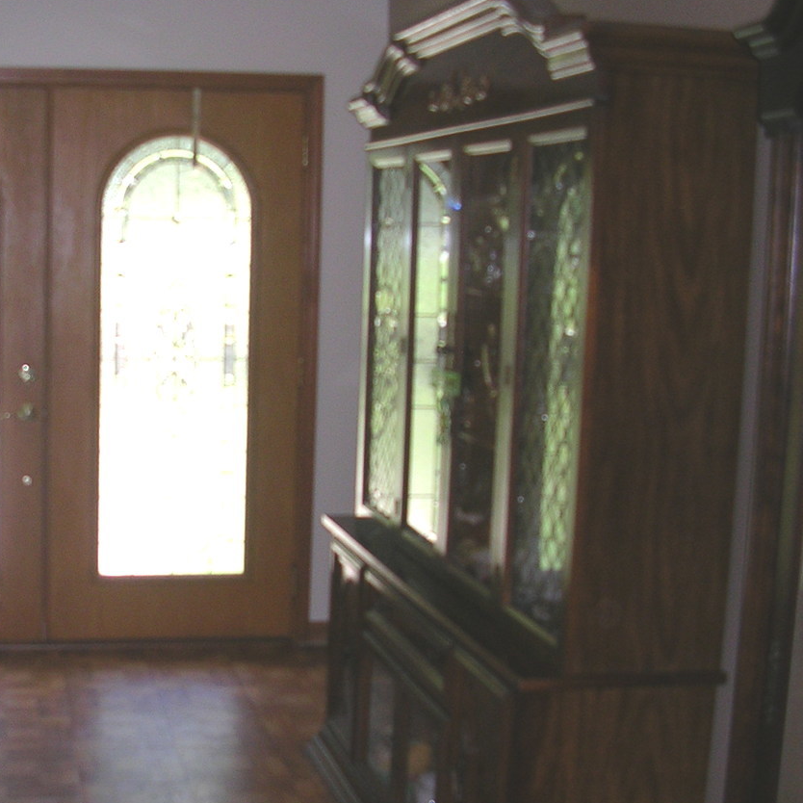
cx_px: 125
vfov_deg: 29.5
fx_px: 1522
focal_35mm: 58
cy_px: 452
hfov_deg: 28.7
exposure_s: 1/60.1
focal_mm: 5.8
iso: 50
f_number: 2.8
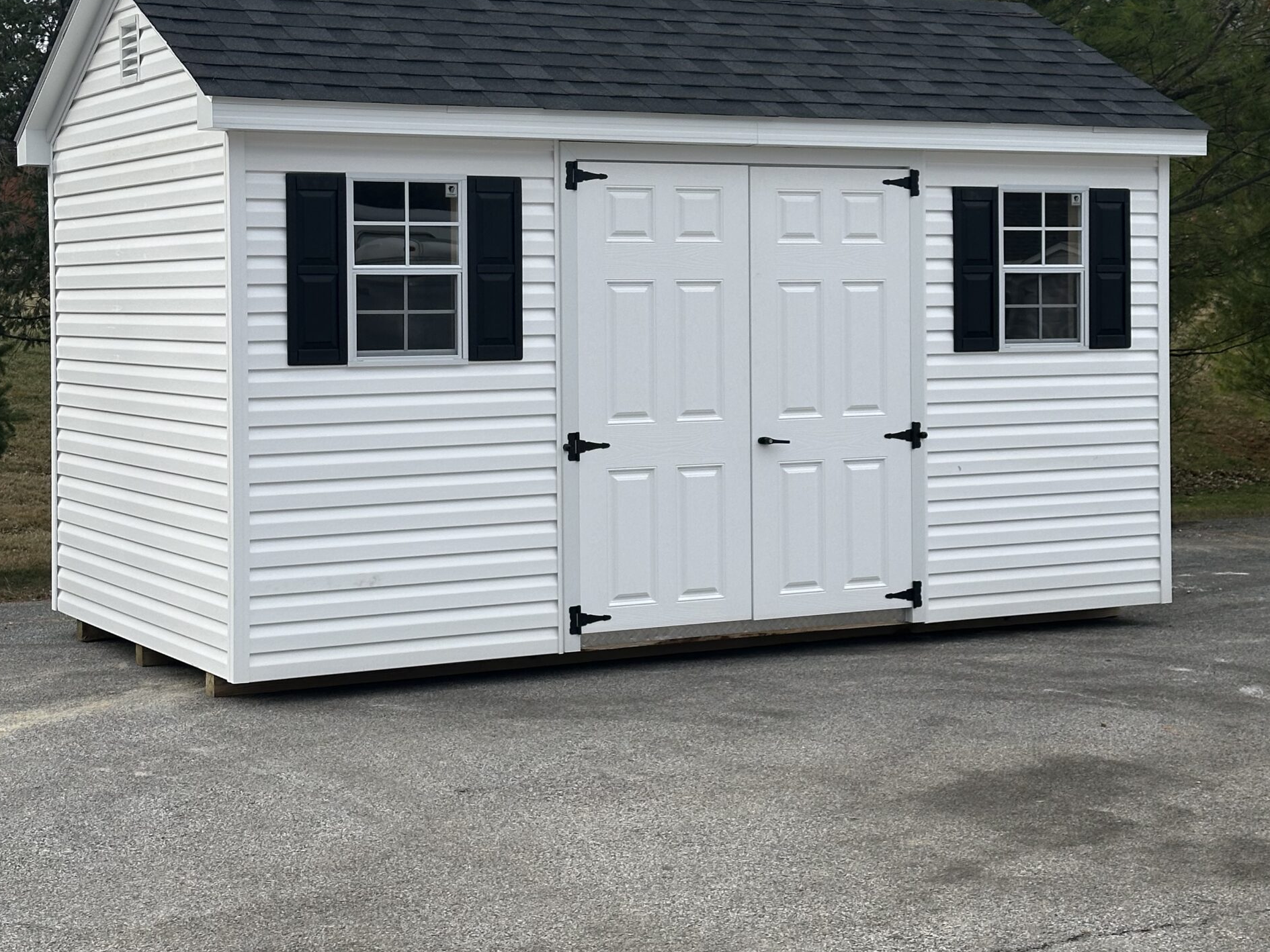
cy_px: 314
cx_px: 640
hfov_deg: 29.8
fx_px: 2385
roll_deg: +1.9
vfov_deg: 22.5
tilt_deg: -3.1
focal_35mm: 65
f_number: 1.78
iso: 64
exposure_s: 1/2358
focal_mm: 6.86
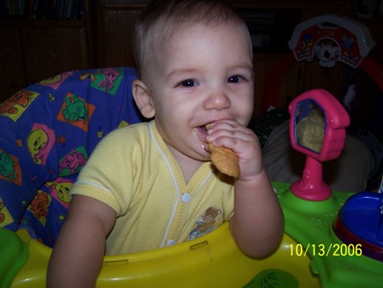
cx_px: 192
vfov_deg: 37.7
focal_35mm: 38
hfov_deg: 49.0
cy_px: 144
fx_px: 420
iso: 80
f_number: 2.8
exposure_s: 1/60
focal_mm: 6.3
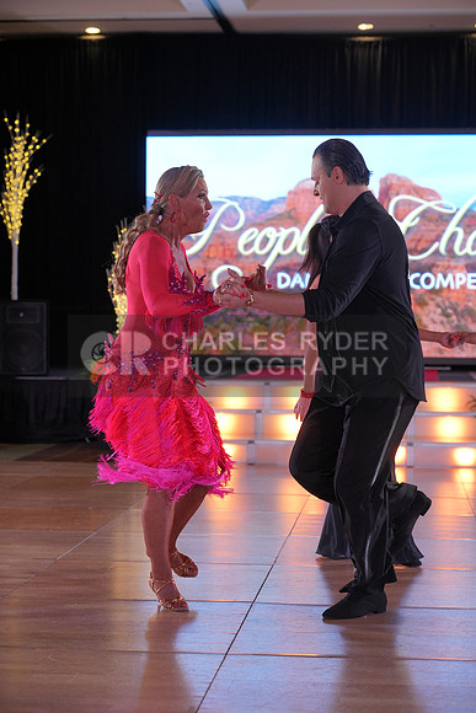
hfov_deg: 17.3
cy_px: 356
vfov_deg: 25.7
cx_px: 238
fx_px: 1566
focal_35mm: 79
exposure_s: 1/400
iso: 1250
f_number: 4
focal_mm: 79
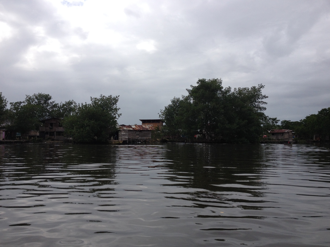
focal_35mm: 35
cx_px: 165
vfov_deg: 40.7
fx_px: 334
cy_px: 124
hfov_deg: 52.6
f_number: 2.4
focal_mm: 4.28
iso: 50
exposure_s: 1/2304
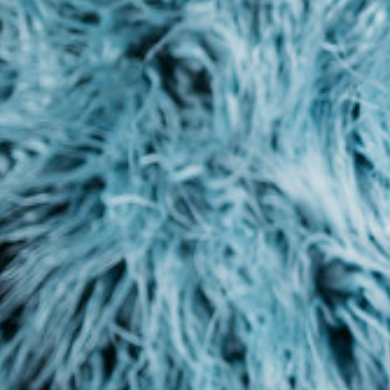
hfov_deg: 19.8
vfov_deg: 24.3
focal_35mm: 71
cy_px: 162
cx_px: 642
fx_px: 905
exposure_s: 1/200
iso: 80
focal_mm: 24
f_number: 2.2
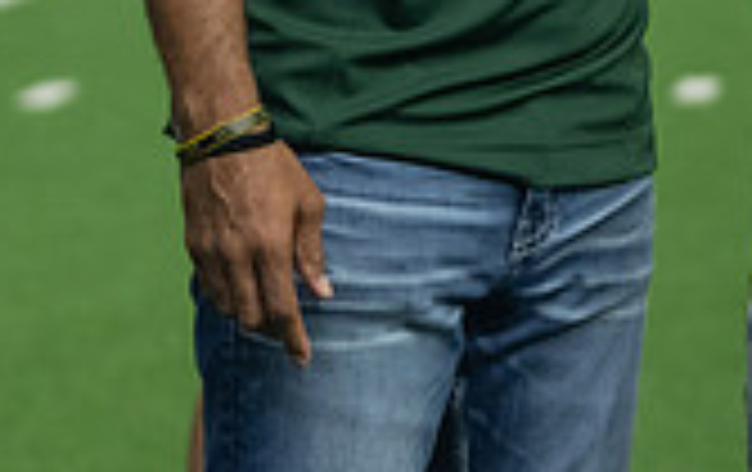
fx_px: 6610
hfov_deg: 6.5
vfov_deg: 4.1
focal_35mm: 322
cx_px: 980
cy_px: -186
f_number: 2.8
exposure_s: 1/320
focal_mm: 70
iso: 1000
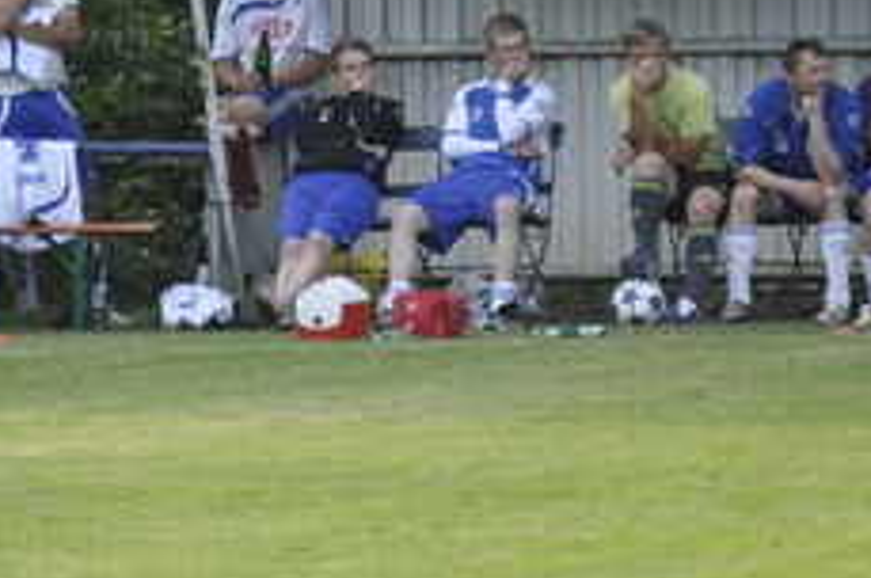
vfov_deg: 1.4
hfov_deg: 2.1
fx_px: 23701
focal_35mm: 981
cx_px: 308
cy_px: 205
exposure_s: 1/500
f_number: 5.6
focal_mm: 300
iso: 900
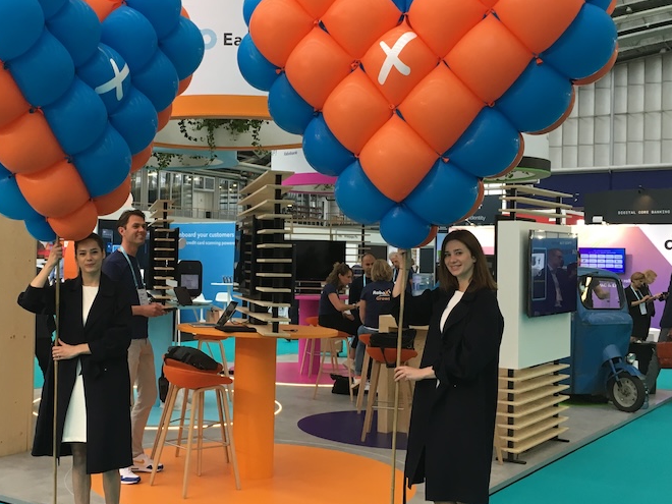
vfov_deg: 32.2
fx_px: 874
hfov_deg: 41.6
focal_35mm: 45
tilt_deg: +1.9
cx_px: 233
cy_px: 242
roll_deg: -2.1
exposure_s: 1/33
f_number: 2.2
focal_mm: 4.15
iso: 40
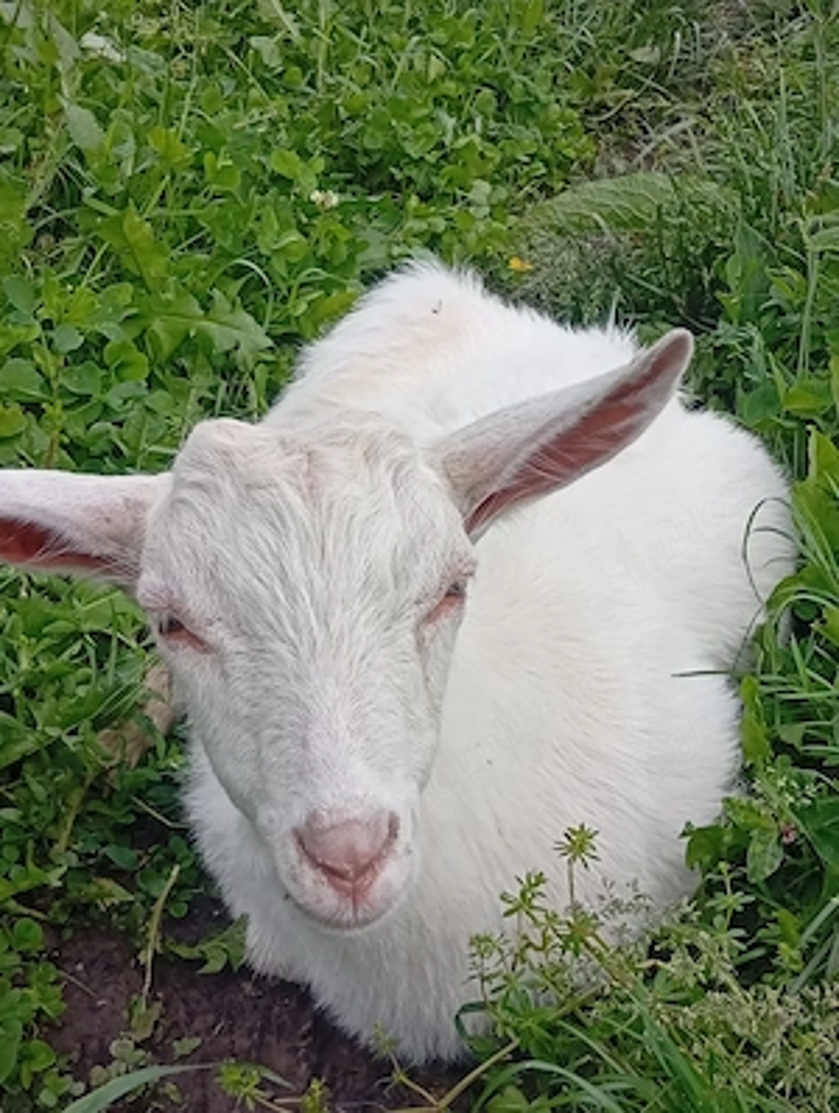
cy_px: 556
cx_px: 420
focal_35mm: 54
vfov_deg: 35.5
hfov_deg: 27.1
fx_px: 1740
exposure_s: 1/622
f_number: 1.8
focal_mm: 3.84
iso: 50
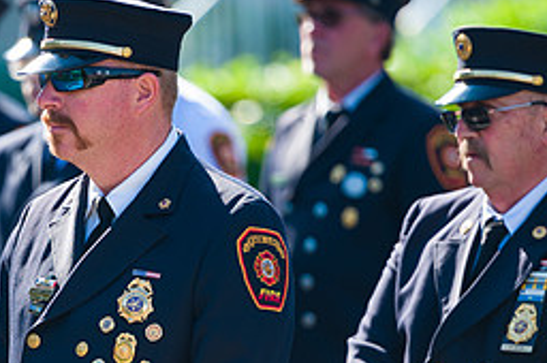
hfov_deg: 4.6
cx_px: 126
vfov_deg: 3.0
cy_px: 310
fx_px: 6874
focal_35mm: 453
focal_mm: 200
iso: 200
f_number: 3.2
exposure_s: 1/800
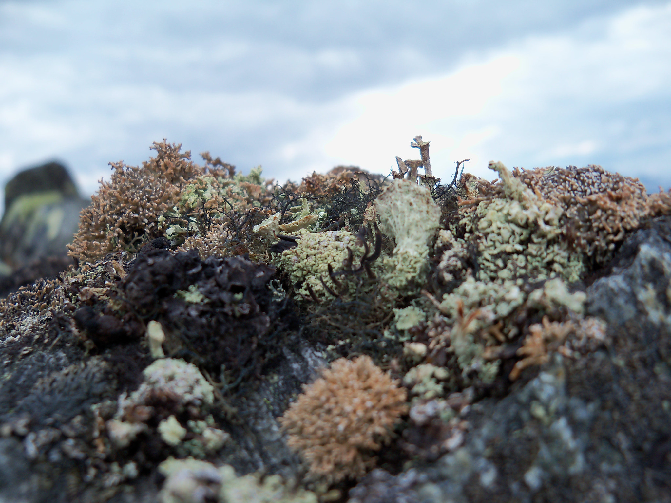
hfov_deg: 52.6
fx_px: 678
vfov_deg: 40.7
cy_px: 252
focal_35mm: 35
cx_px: 336
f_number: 3.5
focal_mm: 6.2
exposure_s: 1/320
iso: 80
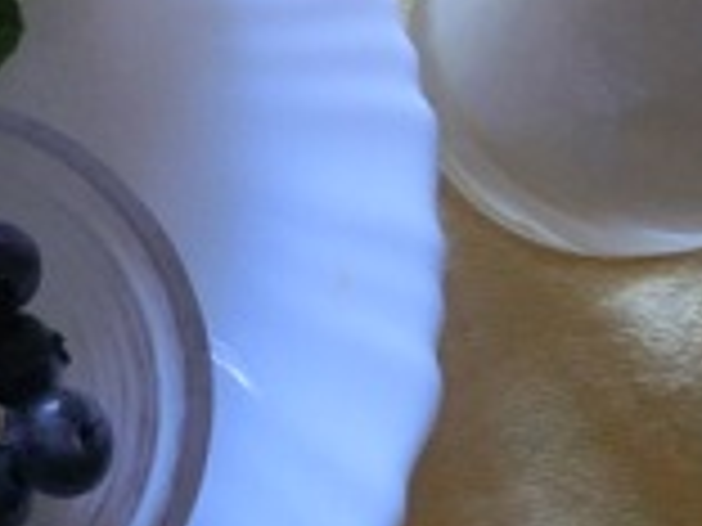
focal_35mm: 72
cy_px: 202
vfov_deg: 20.4
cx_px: -76
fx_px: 1460
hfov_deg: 25.1
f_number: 3.3
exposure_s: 1/125
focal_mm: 4.4
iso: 800
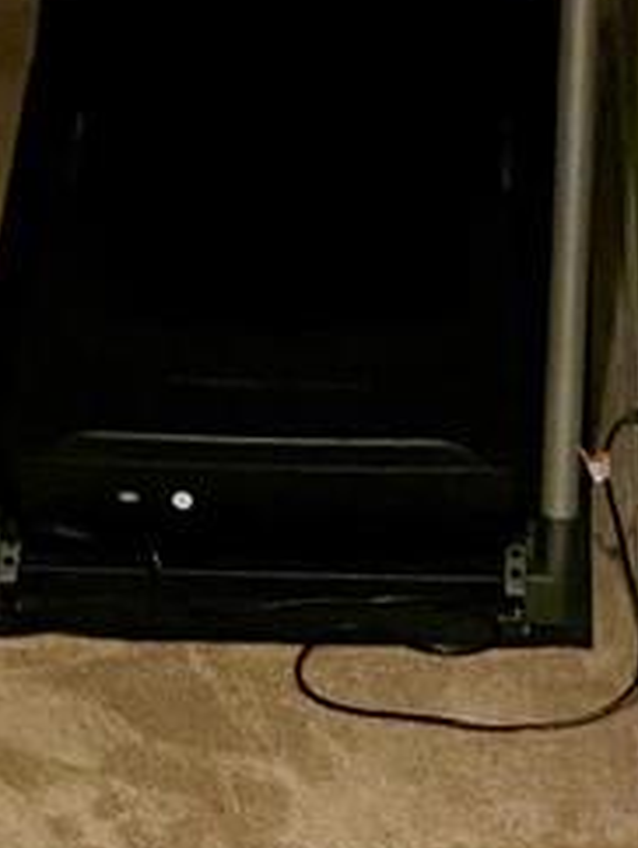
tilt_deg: -44.6
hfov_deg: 9.0
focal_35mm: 165
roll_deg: -0.9
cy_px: 1514
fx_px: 4048
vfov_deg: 11.2
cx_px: 330
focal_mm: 4.25
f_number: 1.8
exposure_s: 1/40
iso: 320
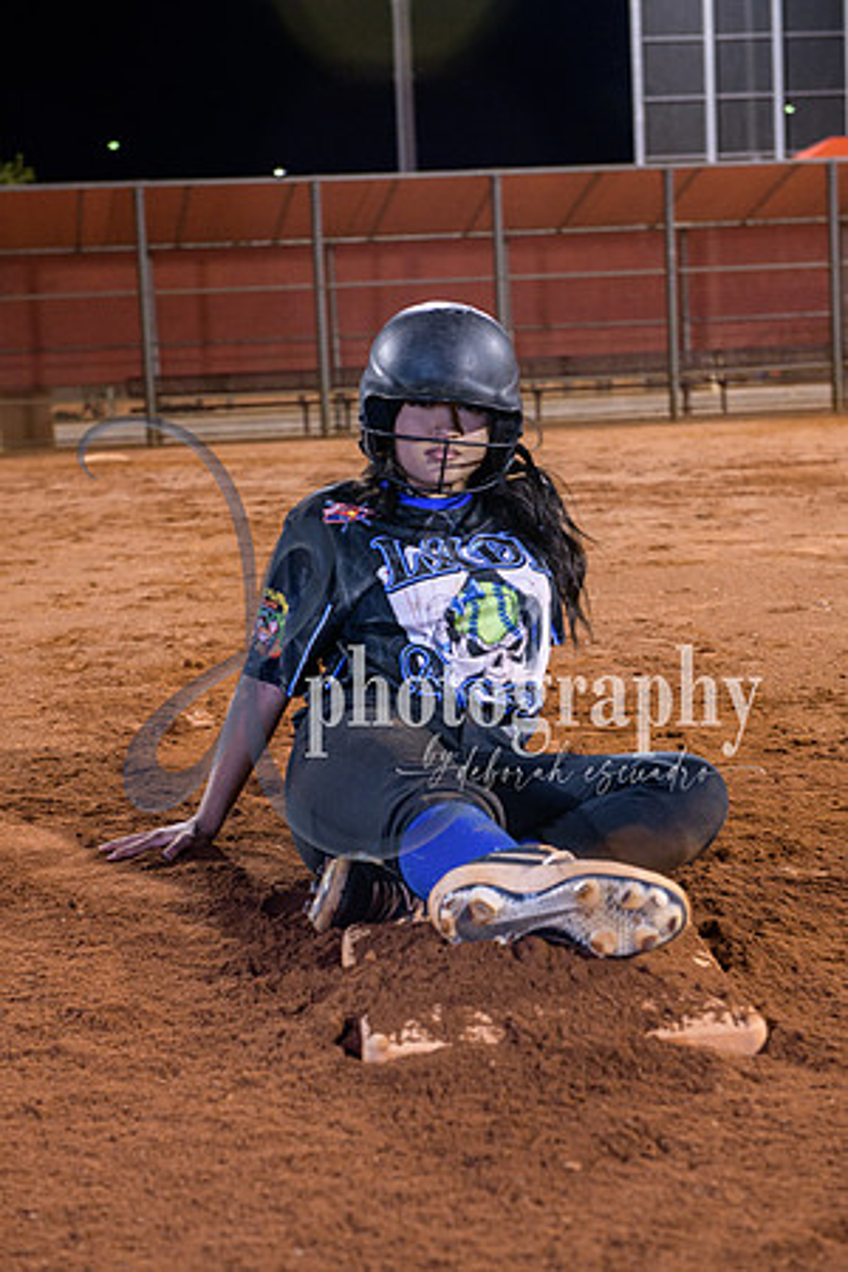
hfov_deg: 19.5
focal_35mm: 70
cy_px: 636
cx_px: 424
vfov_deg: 28.8
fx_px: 2473
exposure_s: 1/80
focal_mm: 70
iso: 2000
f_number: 5
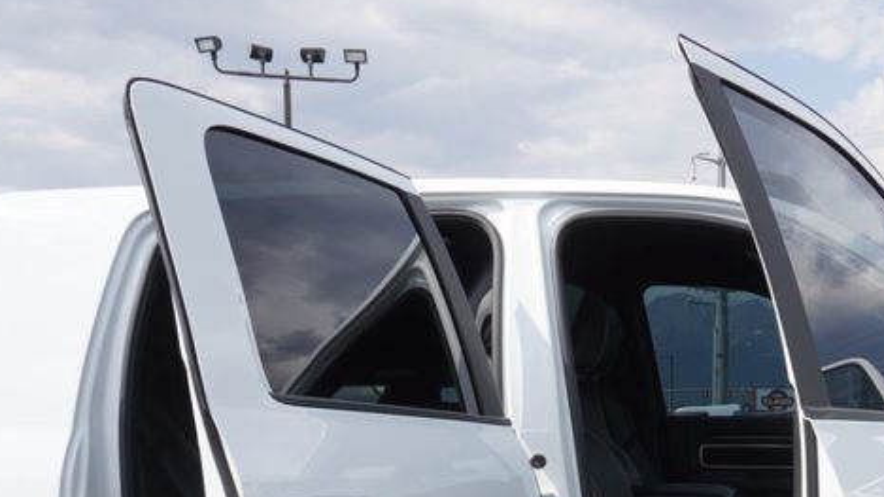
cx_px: 788
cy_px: 620
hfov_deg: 35.7
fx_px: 1289
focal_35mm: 55
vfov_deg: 20.2
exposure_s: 1/250
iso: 100
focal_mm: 16
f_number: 8
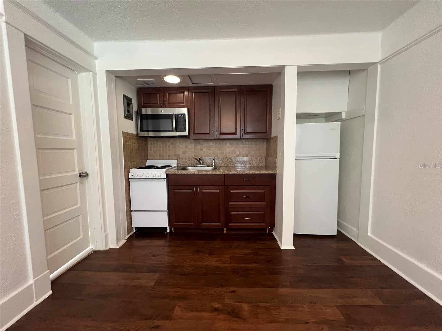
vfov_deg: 89.9
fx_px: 166
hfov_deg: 106.2
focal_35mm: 13
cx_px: 221
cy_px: 166
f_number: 1.8
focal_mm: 1.57
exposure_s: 1/60
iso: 640
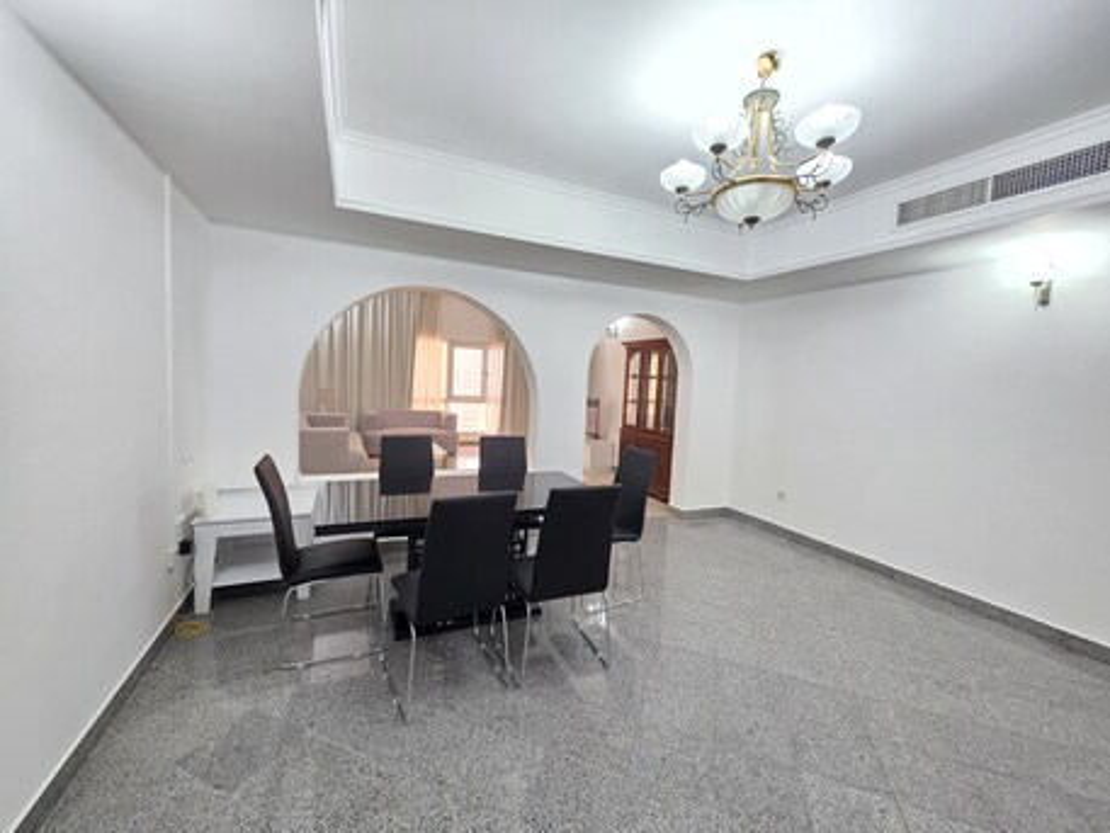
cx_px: 555
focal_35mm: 13
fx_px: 417
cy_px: 416
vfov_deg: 89.9
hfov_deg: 106.2
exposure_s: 1/50
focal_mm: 2.2
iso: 250
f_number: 1.9
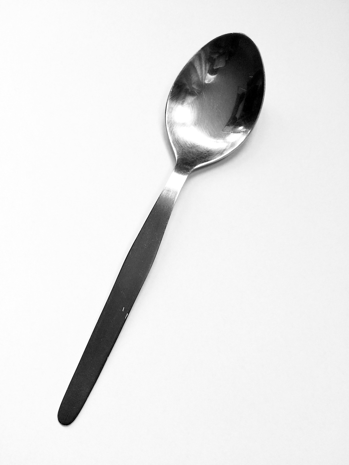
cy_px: 232
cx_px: 174
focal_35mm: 29
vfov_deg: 61.7
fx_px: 390
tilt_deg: -79.4
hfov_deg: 48.2
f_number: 2.2
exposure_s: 1/100
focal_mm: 4.15
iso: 64
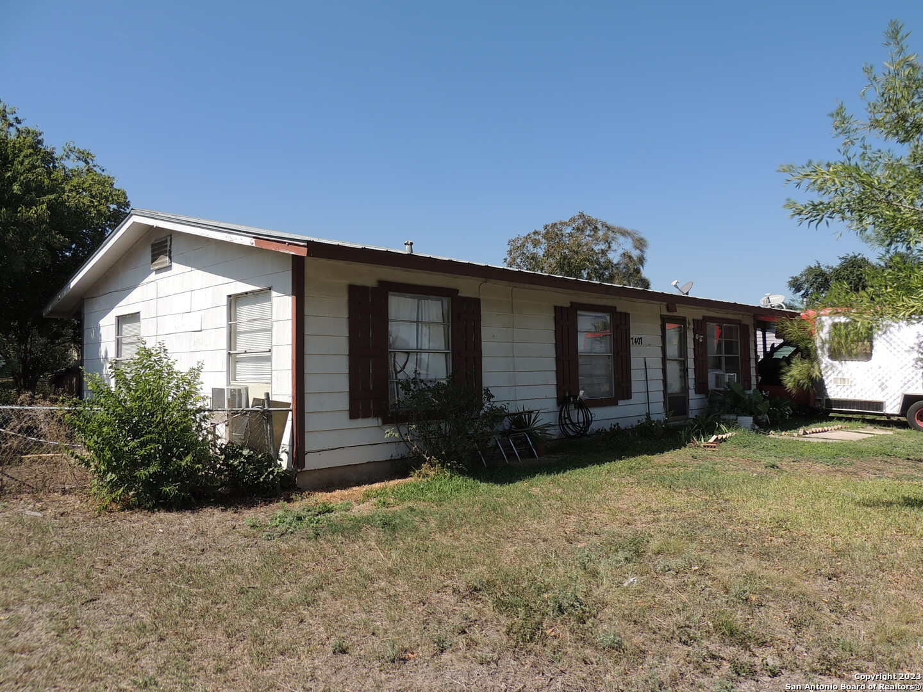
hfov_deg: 71.6
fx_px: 640
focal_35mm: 24
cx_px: 462
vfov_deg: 56.8
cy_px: 346
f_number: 3
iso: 100
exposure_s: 1/1600
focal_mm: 4.3
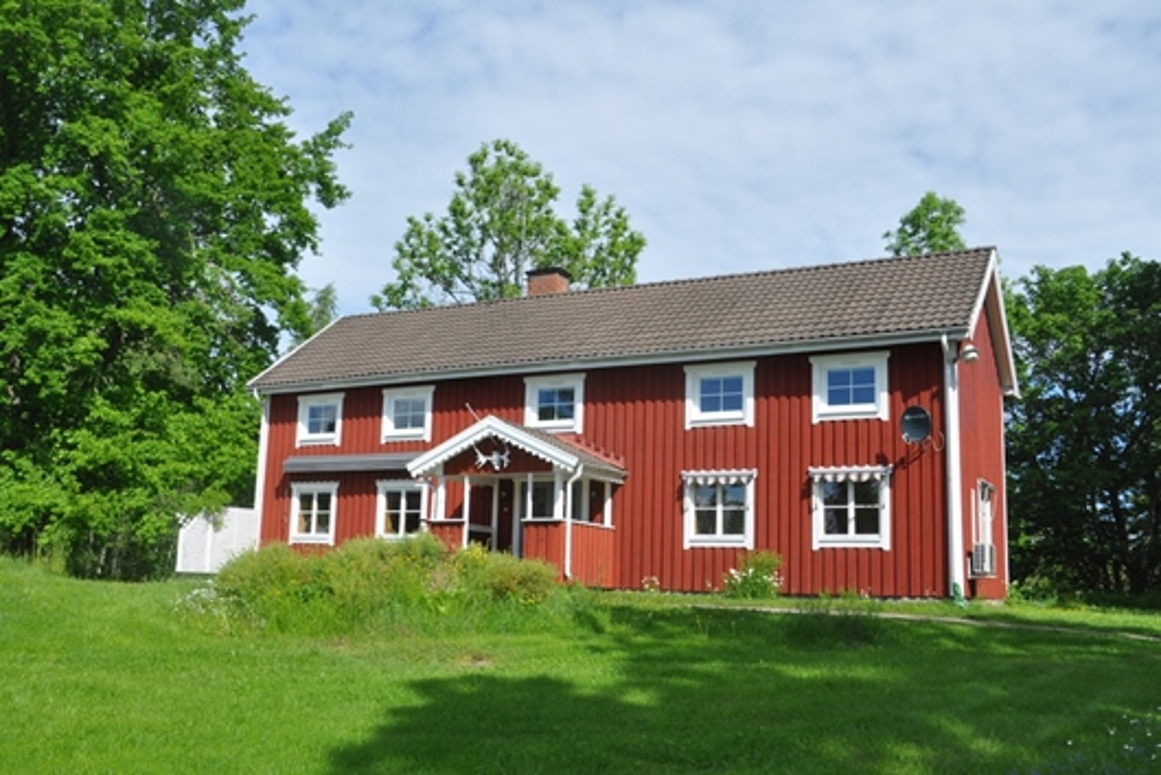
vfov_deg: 38.4
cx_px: 580
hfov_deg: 55.1
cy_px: 388
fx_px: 1113
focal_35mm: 34
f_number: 9
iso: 200
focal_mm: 23
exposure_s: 1/320
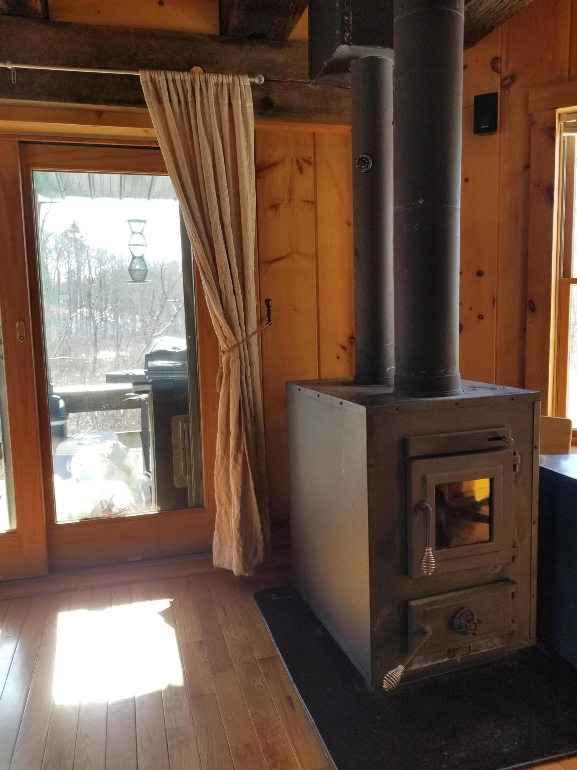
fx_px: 578
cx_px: 288
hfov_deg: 53.1
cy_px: 385
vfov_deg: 67.3
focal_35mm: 26
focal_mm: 4.25
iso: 50
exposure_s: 1/163
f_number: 1.7
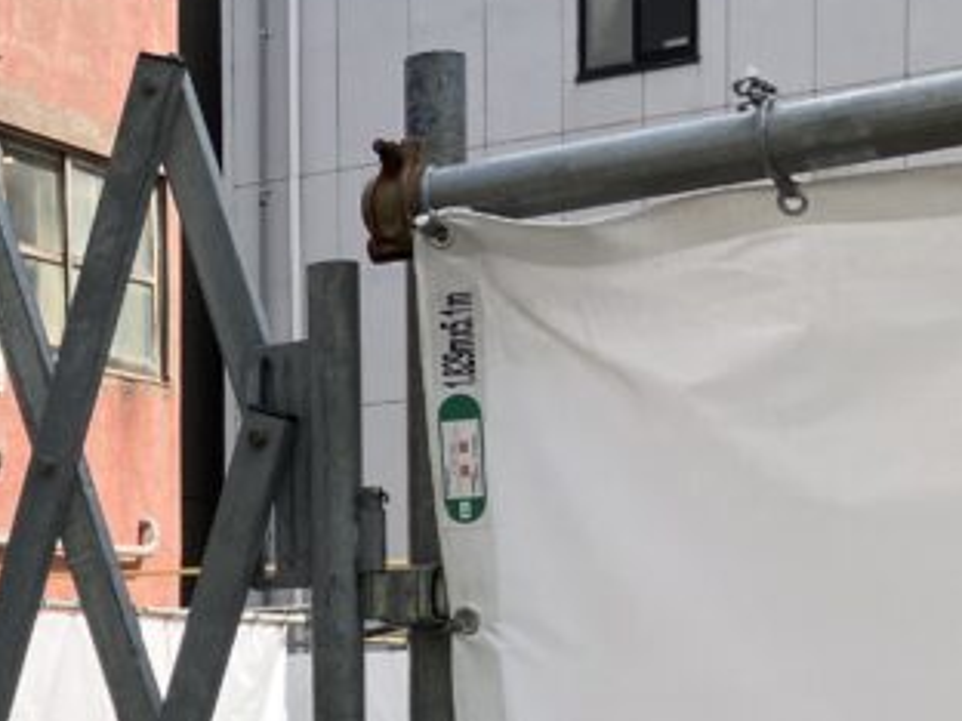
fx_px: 2557
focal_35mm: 92
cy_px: 940
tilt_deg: -3.0
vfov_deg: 15.3
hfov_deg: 20.1
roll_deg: +1.7
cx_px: -160
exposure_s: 1/1312
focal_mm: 3.99
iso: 32
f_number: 1.8
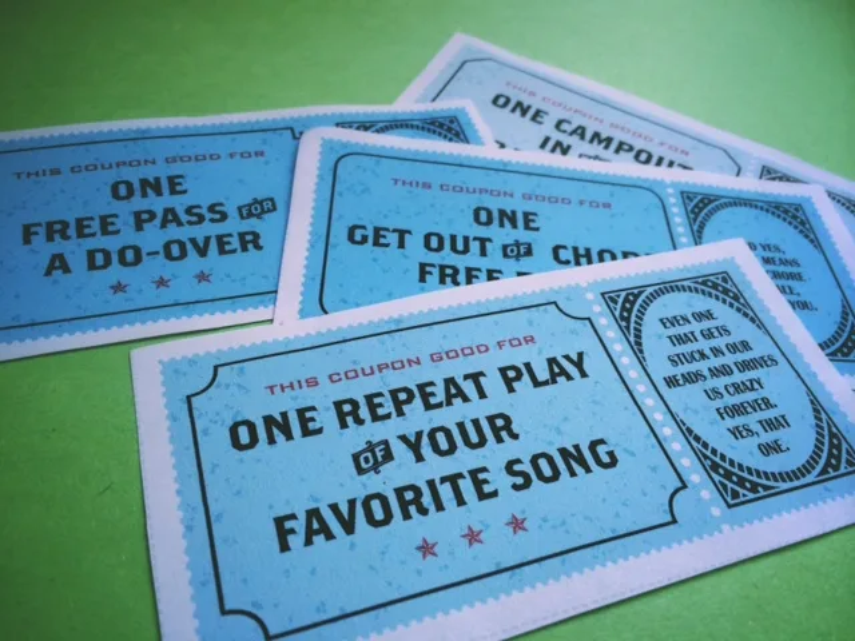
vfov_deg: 46.8
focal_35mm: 30
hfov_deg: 60.0
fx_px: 741
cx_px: 428
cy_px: 320
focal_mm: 4.12
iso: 40
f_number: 2.2
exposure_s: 1/120
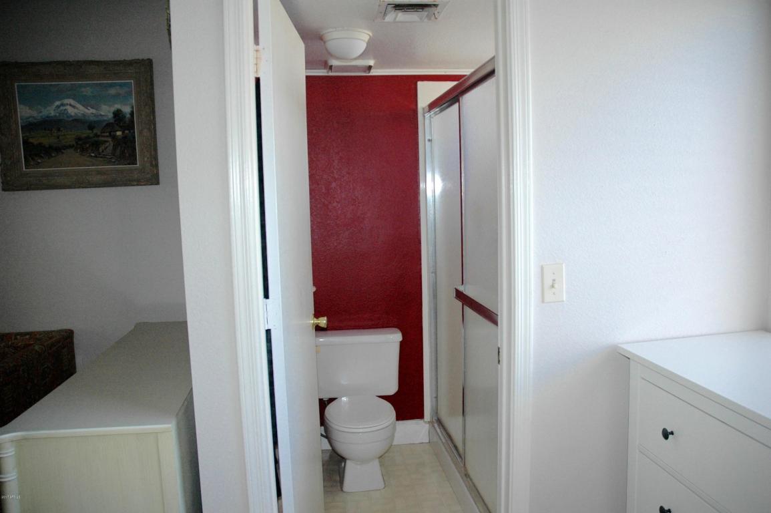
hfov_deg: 67.4
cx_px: 386
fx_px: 578
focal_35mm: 27
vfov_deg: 47.9
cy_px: 256
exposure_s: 1/80
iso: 500
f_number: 3.5
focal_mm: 18
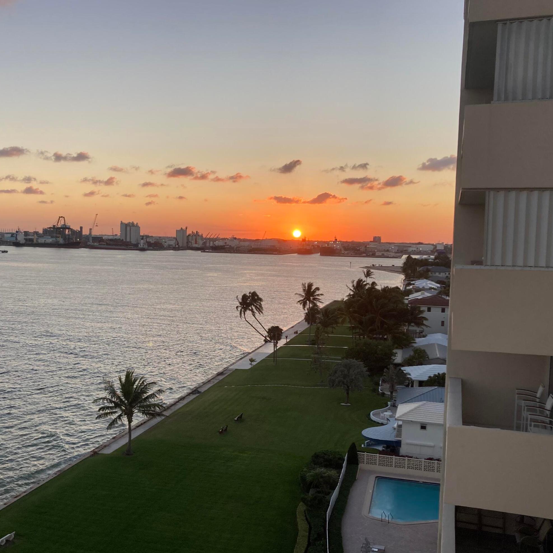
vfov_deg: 46.0
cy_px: 292
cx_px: 228
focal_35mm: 36
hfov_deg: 45.9
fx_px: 651
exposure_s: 1/466
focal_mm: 3.99
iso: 20
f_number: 1.8
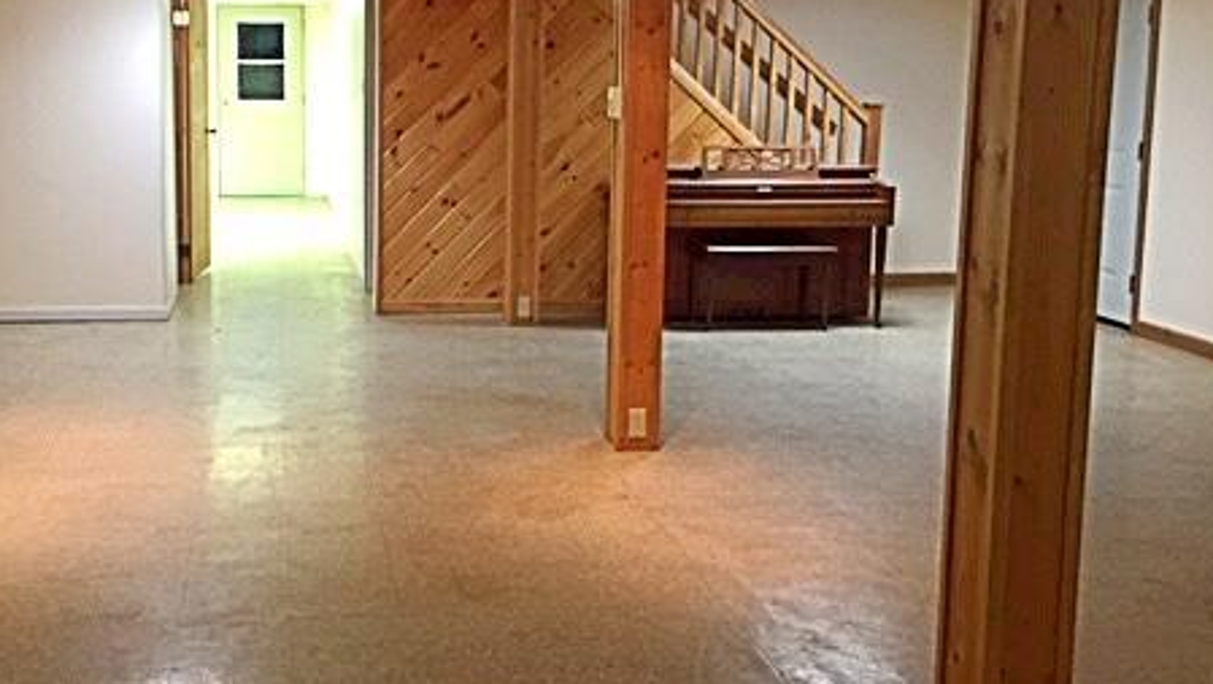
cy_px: 278
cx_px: 427
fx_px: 1448
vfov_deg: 26.5
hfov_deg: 44.9
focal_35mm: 45
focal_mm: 4.15
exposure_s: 1/15
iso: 64
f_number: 2.2
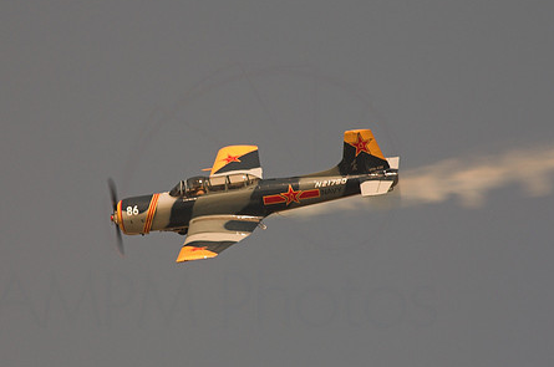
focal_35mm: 821
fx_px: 12611
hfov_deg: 2.5
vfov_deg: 1.7
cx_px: 212
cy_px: 170
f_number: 18
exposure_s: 1/160
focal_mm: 420
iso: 200
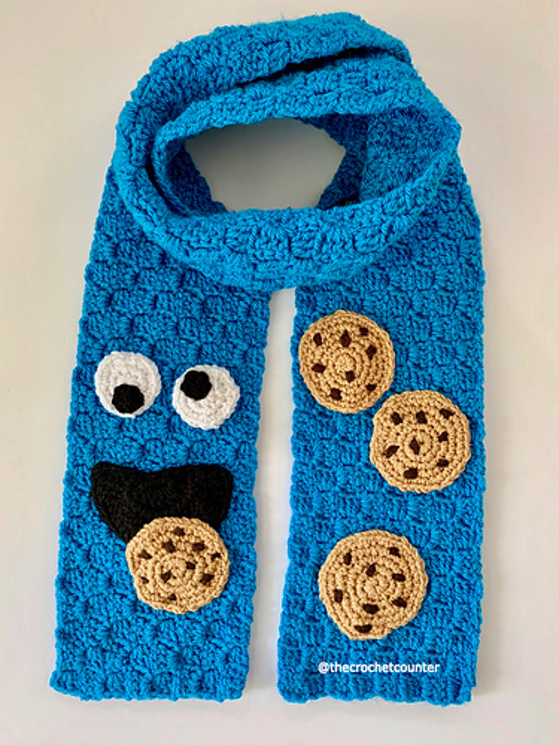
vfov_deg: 67.3
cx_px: 280
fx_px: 560
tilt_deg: -85.9
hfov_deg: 53.1
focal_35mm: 26
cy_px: 372
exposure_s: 1/69
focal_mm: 4.25
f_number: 1.8
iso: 100
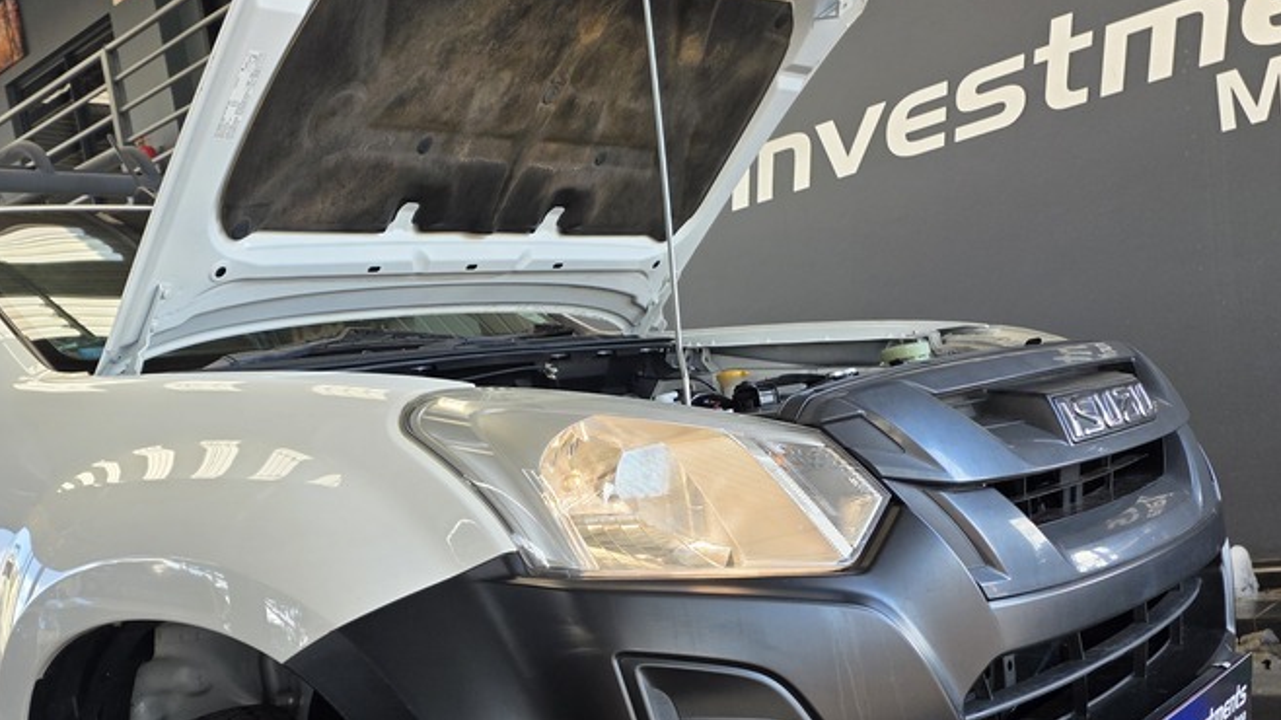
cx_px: 366
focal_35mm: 39
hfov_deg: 50.1
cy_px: 629
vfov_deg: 29.3
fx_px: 1325
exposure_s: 1/180
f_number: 1.7
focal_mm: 6.25
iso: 40
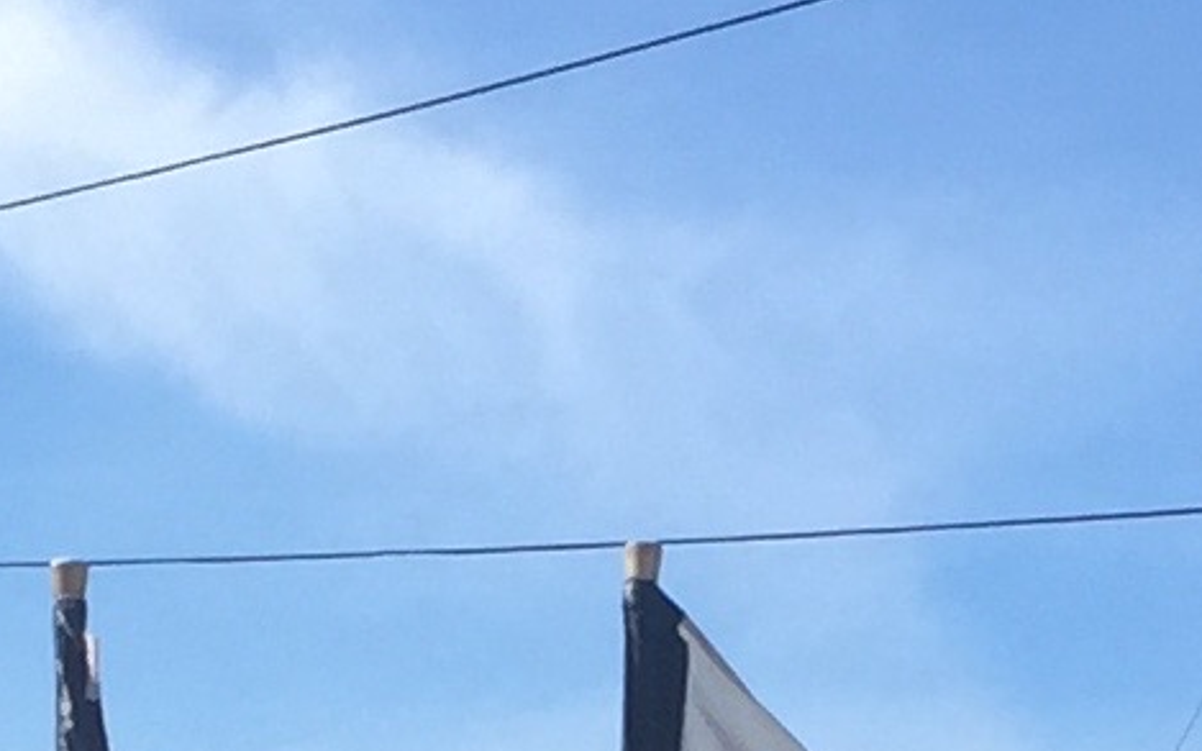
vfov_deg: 5.7
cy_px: 2348
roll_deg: -2.7
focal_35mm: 214
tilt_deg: -2.7
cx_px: 830
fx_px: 7009
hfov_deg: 9.8
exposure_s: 1/1464
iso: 32
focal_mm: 4.15
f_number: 2.2
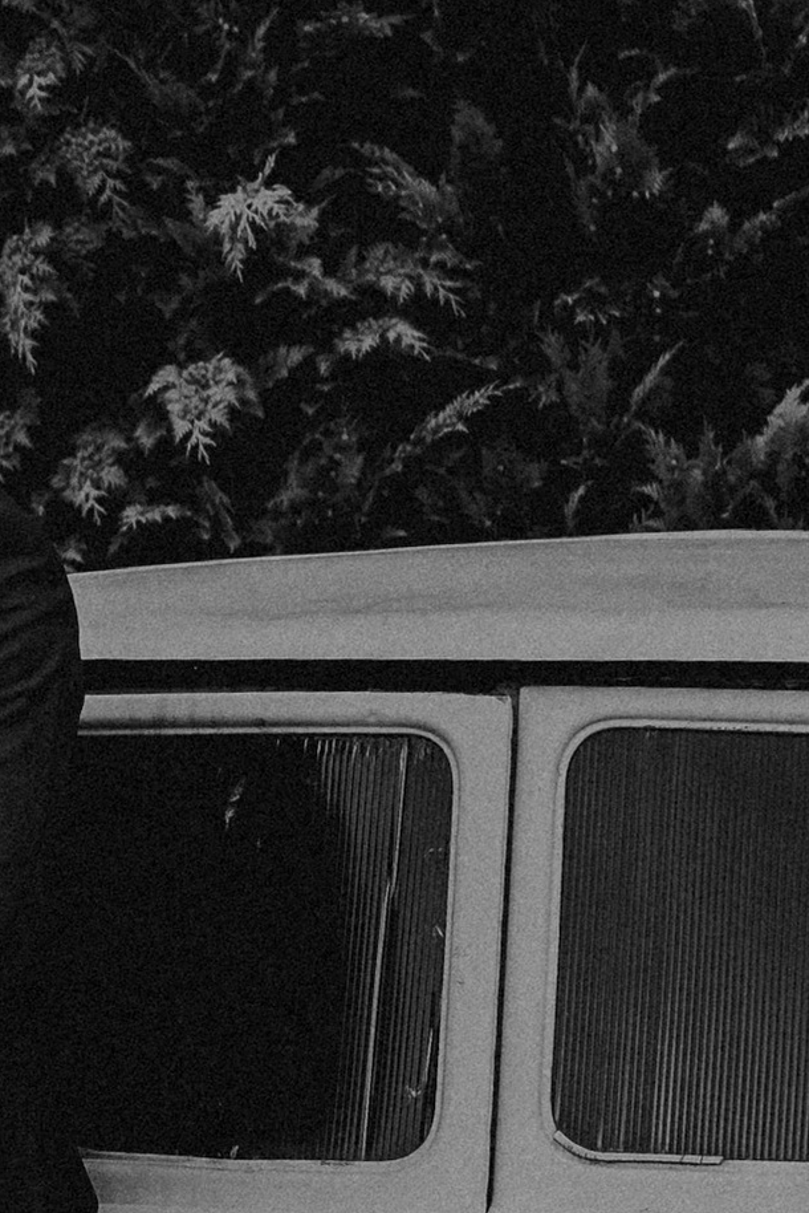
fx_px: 4951
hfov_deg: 8.8
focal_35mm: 147
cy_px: 291
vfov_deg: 13.9
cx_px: -802
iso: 200
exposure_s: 1/1000
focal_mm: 35
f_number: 2.8
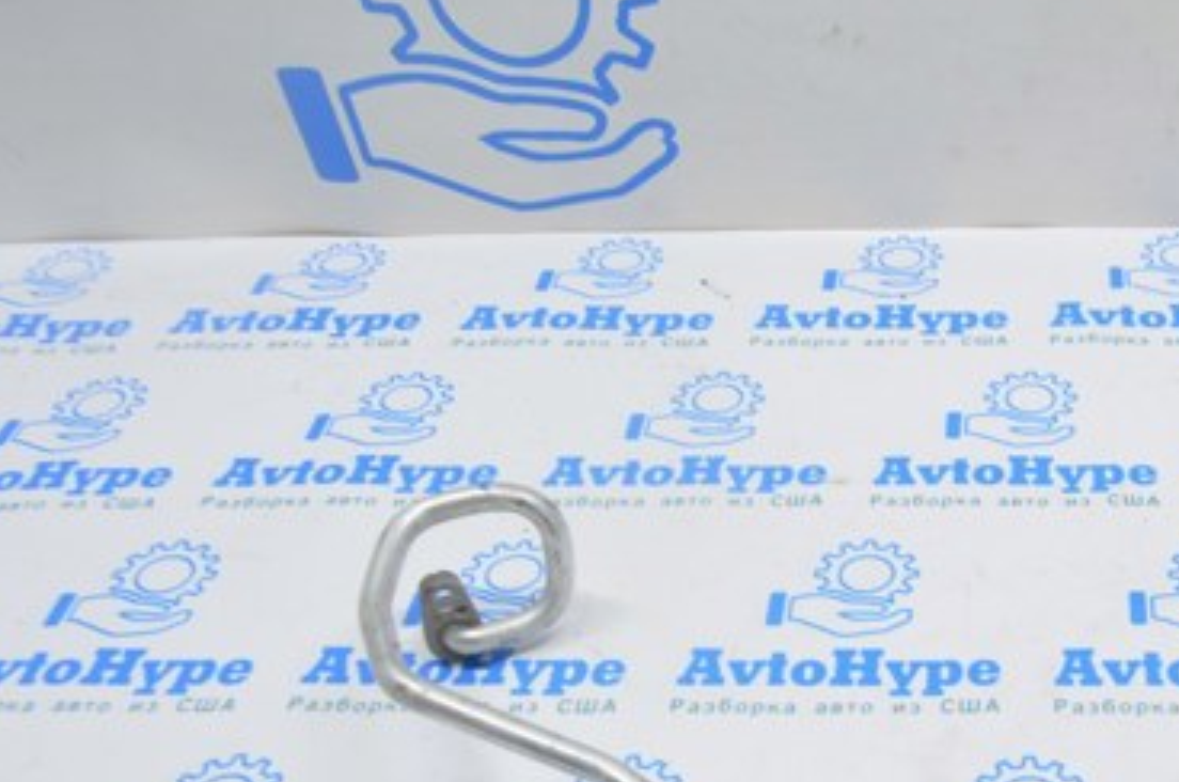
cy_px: 643
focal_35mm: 47
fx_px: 1537
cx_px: 1022
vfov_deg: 27.9
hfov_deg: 39.5
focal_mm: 18
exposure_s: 1/20
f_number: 5.6
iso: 400
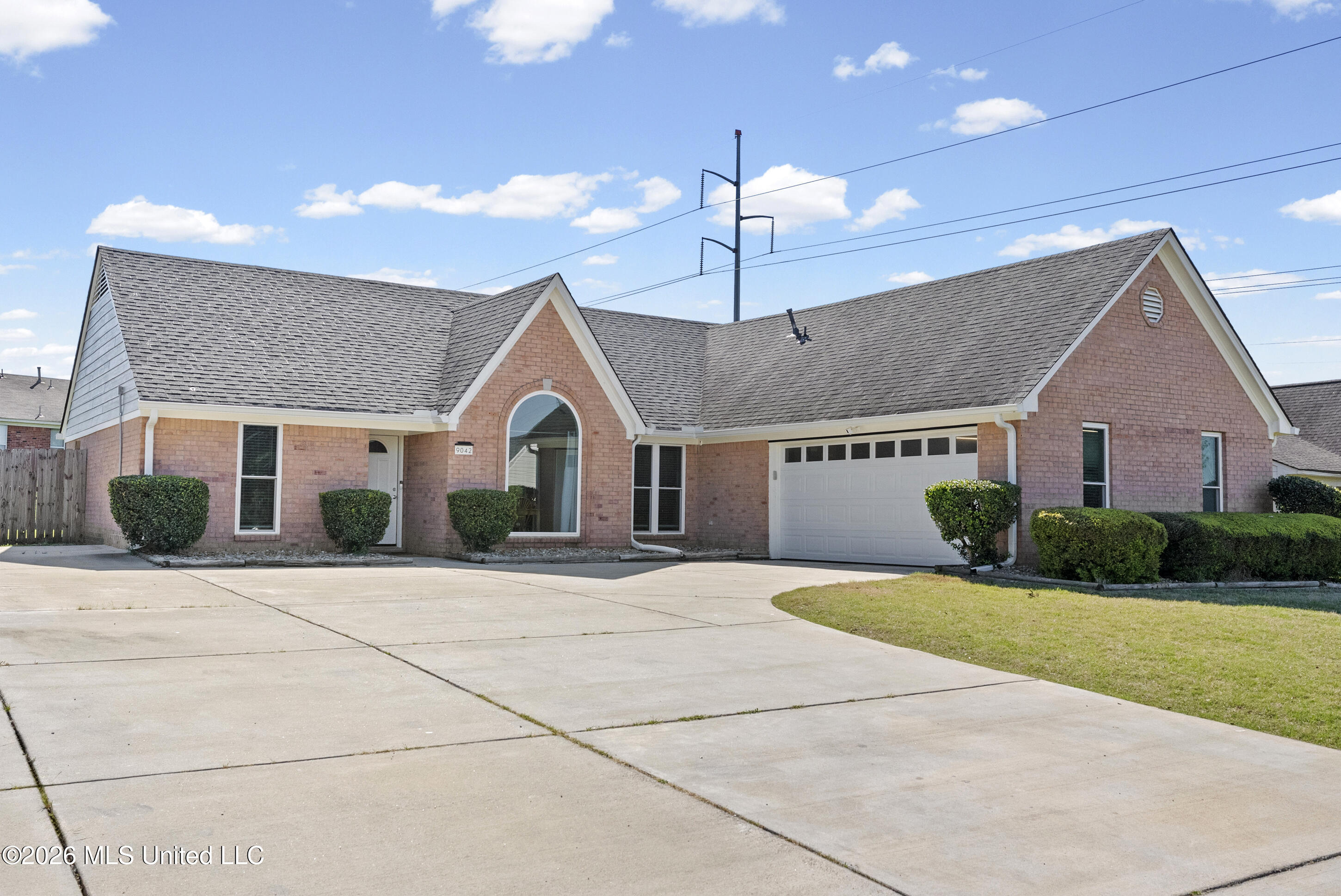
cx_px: 670
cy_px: 448
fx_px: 1155
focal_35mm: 31
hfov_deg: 60.3
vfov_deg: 42.4
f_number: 9
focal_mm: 31
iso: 800
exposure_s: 1/1250
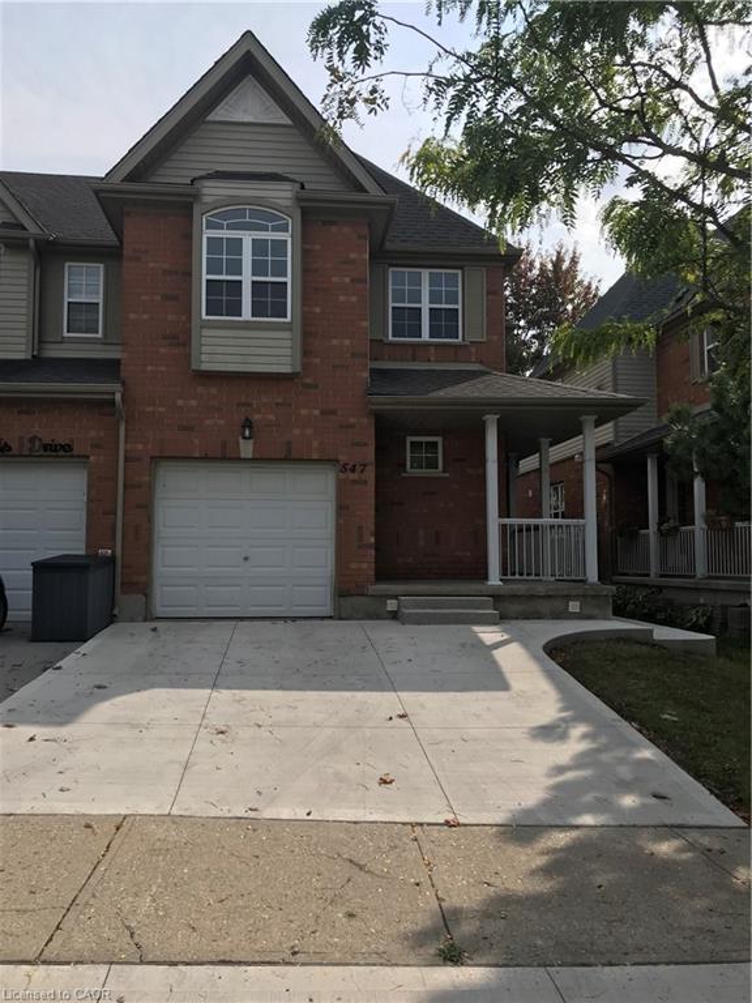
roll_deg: -0.9
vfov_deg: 63.4
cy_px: 502
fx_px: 811
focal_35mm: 28
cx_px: 376
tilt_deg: +5.7
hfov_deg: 49.7
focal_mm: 3.99
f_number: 1.8
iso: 20
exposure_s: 1/2591
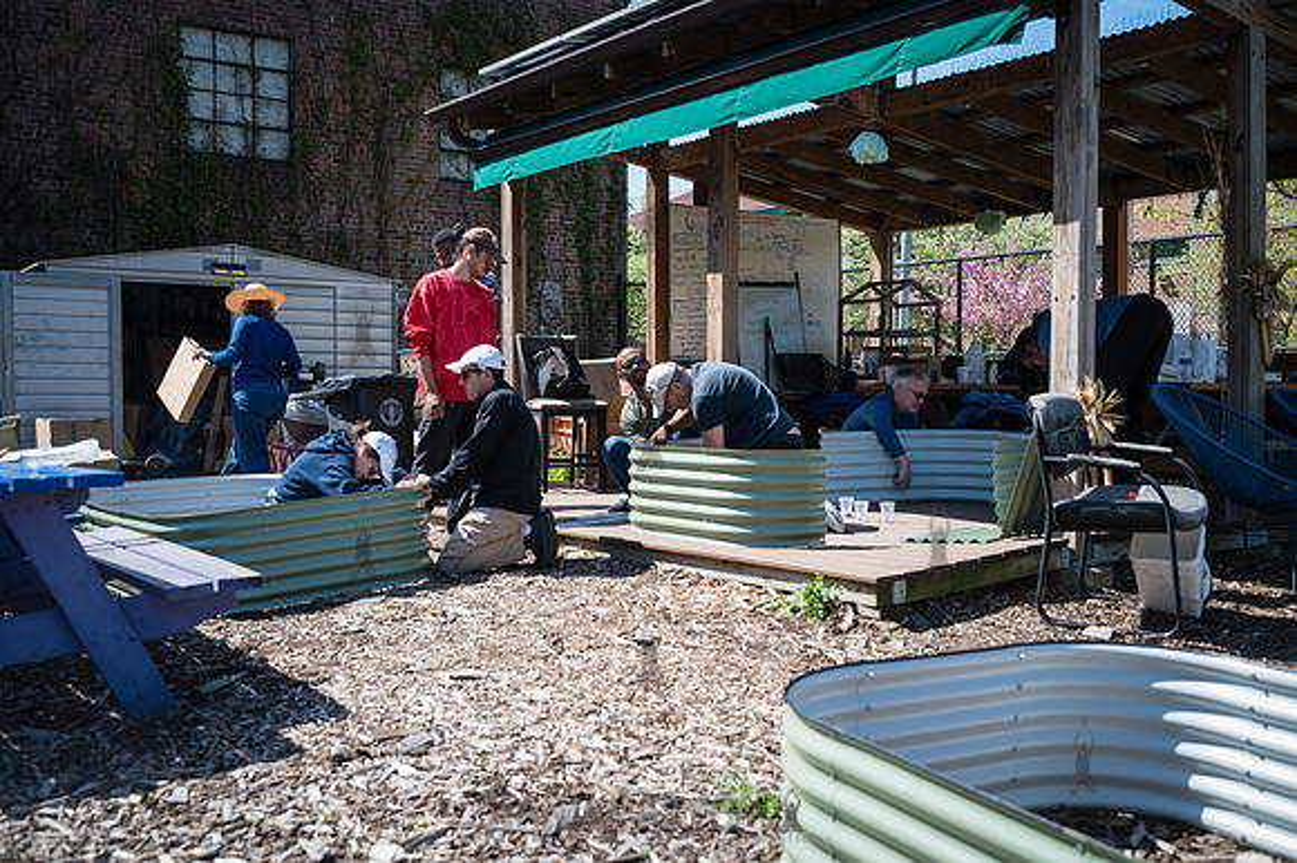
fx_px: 1260
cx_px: 648
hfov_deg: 54.5
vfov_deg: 37.8
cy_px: 432
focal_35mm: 35
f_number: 3.5
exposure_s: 1/500
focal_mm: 35
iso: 100
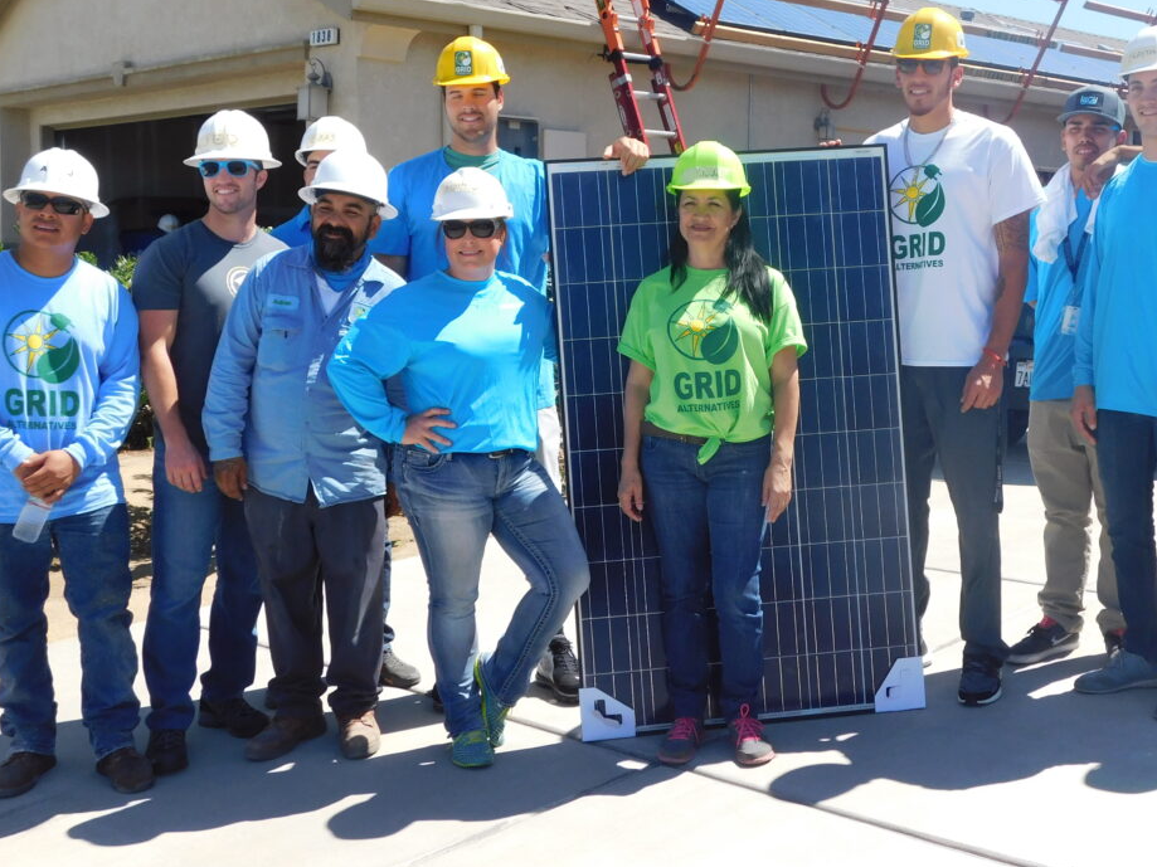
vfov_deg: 30.8
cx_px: 745
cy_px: 369
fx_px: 1571
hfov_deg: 40.1
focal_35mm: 47
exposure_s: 1/800
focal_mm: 6.3
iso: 125
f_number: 3.5
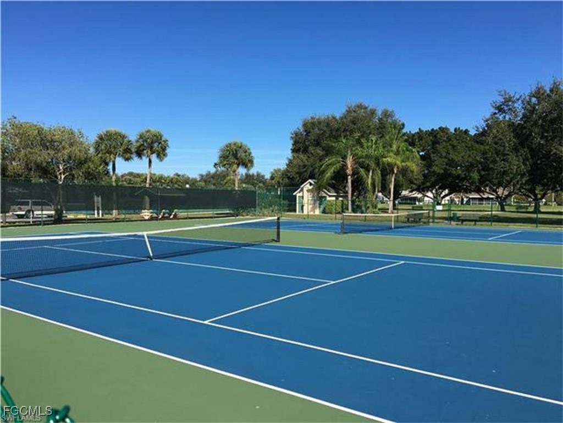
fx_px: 472
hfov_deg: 61.7
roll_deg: +0.0
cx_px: 282
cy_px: 212
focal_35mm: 29
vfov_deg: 48.2
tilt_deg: -1.6
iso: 25
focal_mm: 4.15
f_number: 2.2
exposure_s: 1/1789
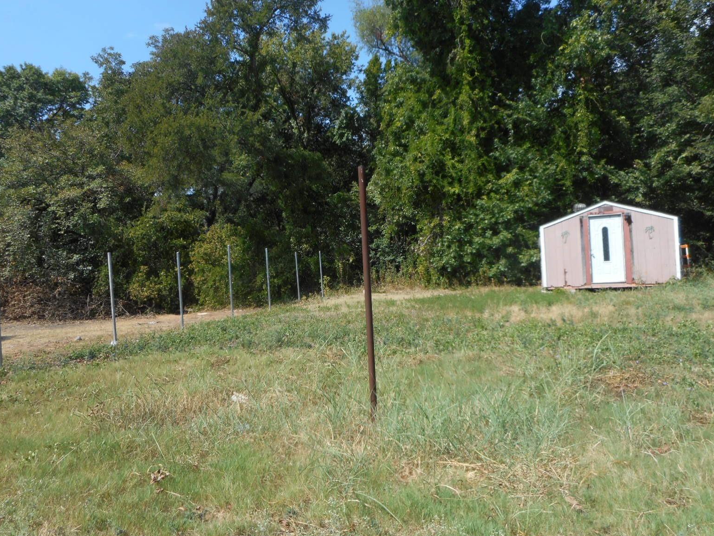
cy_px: 264
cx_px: 345
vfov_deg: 53.1
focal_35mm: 26
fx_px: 536
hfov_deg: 67.3
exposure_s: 1/500
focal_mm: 4.5
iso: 80
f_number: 3.7
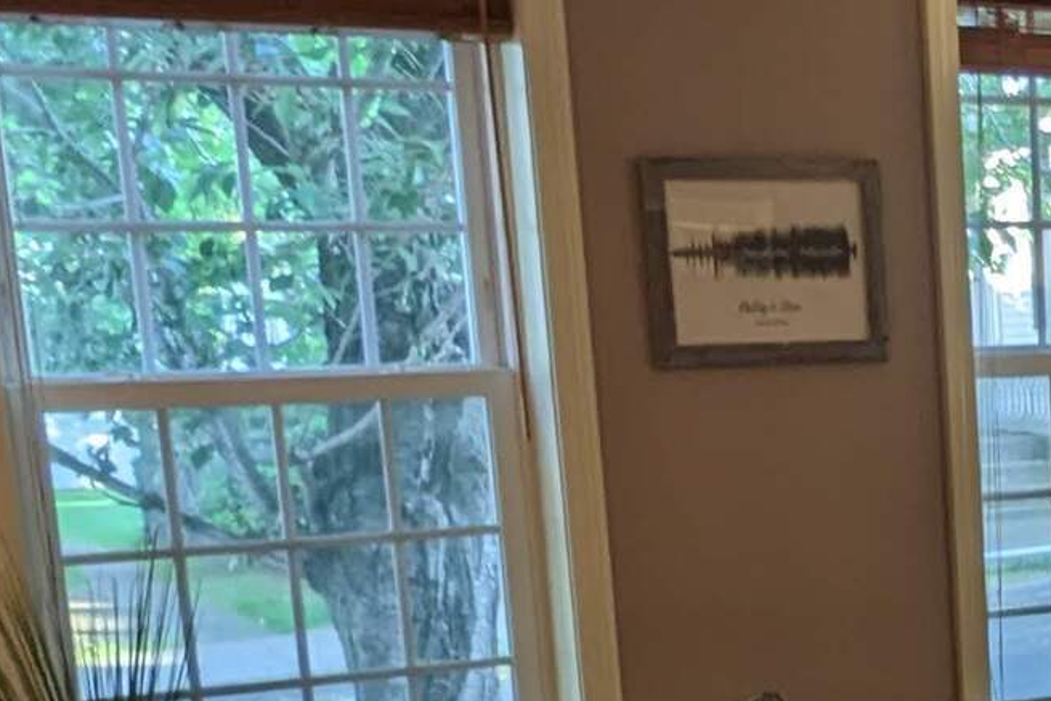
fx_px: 2278
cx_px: 1367
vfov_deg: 16.8
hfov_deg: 23.1
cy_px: 821
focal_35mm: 78
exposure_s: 1/24
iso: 63
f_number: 2.2
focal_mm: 2.22
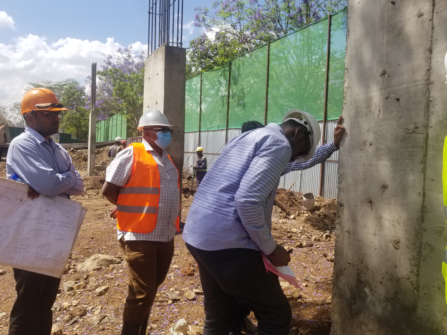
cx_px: 224
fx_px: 336
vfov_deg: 53.1
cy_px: 168
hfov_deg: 67.3
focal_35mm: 26
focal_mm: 4.25
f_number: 1.7
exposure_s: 1/2152
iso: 50
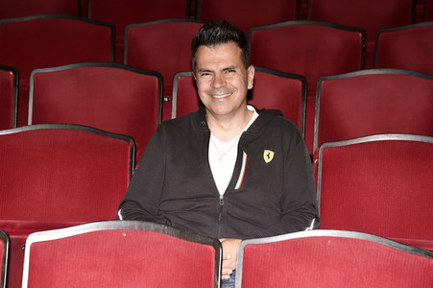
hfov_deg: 17.1
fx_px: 1442
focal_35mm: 120
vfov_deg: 11.4
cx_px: 216
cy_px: 144
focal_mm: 120
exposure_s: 1/60
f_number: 6.3
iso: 800
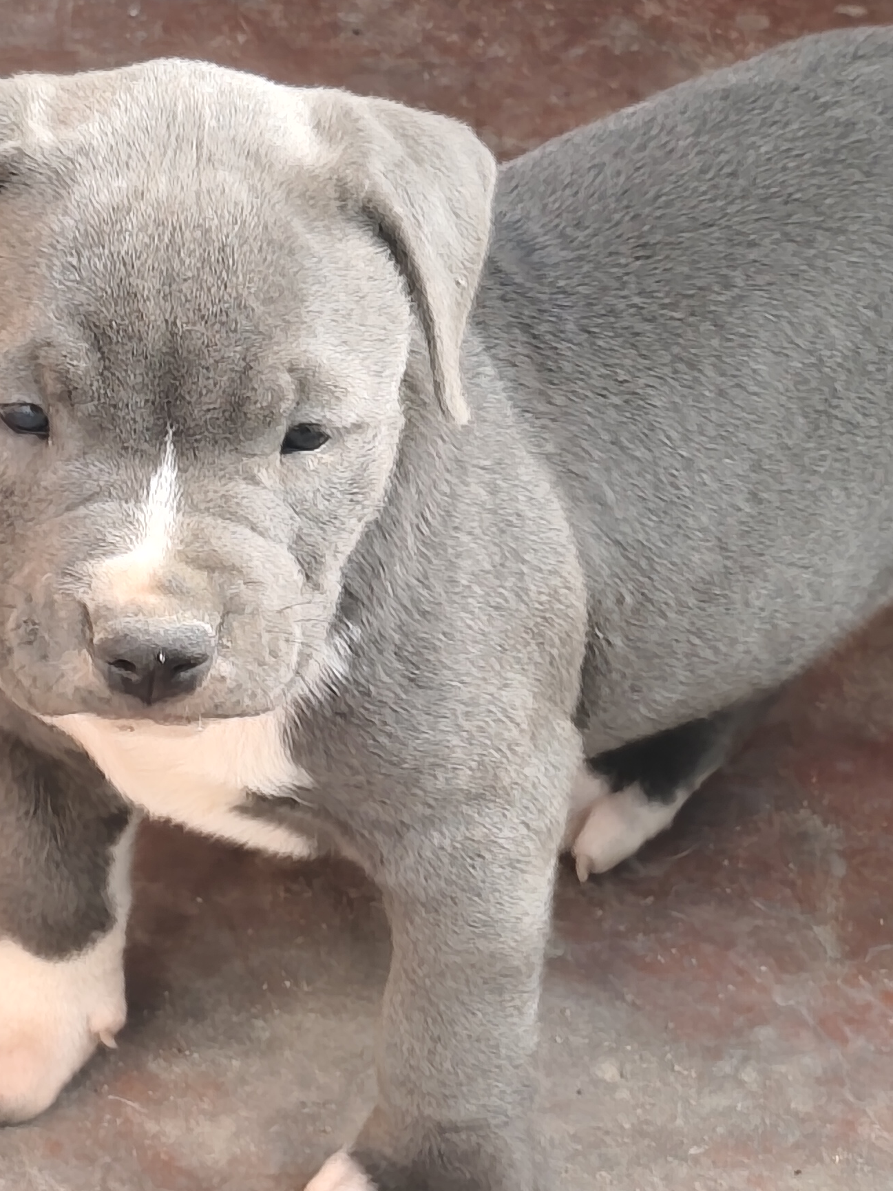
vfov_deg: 9.1
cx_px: 451
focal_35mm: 217
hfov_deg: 6.8
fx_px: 7466
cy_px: 488
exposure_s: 1/120
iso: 125
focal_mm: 6.19
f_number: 1.65
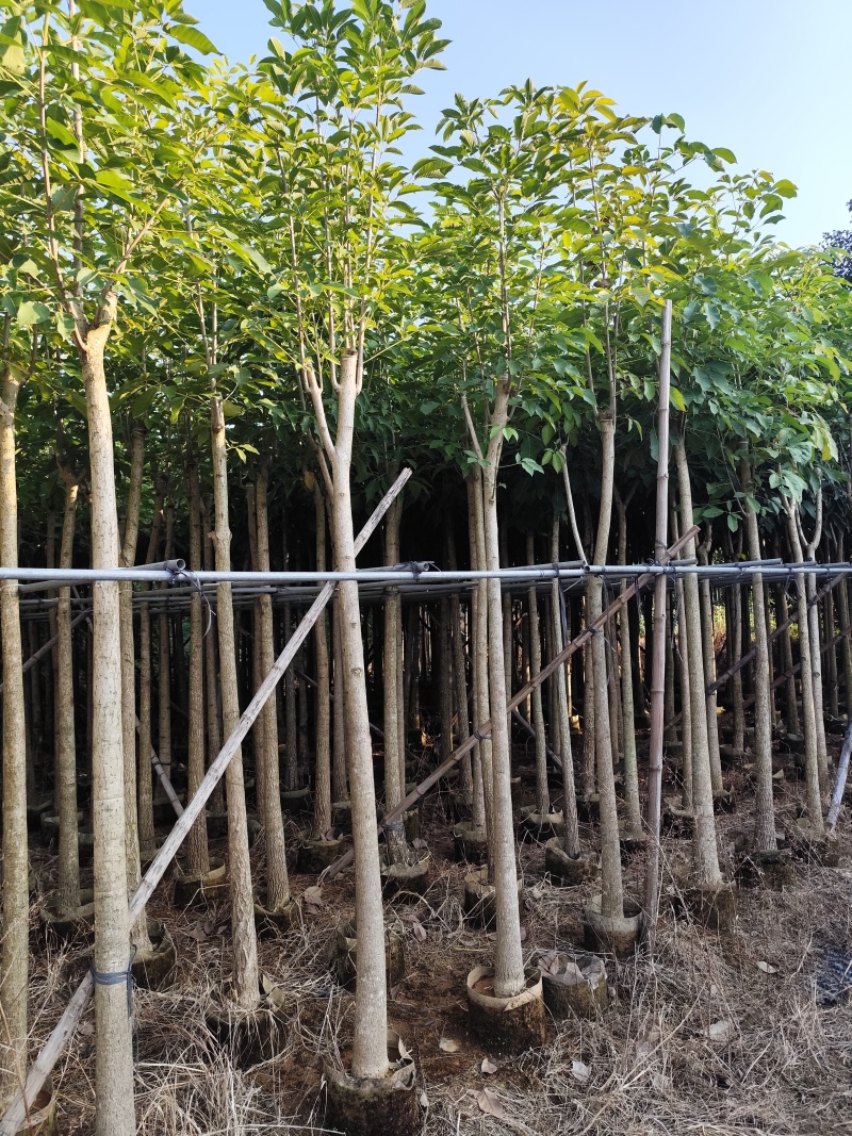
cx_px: 426
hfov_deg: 58.9
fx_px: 755
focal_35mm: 23
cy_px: 568
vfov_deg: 73.9
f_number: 1.65
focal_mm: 6.19
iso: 50
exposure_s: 1/393
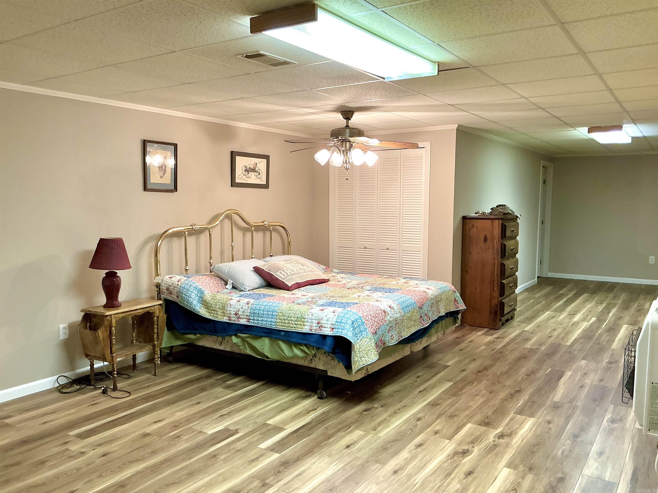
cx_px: 329
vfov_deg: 48.2
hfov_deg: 61.7
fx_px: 551
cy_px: 246
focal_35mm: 29
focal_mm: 3
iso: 125
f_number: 1.8
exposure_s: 1/60
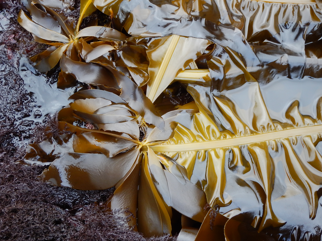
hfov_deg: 36.8
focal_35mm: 52
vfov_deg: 28.0
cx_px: 184
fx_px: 484
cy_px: 103
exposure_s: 1/40
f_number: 4.2
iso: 125
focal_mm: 7.2
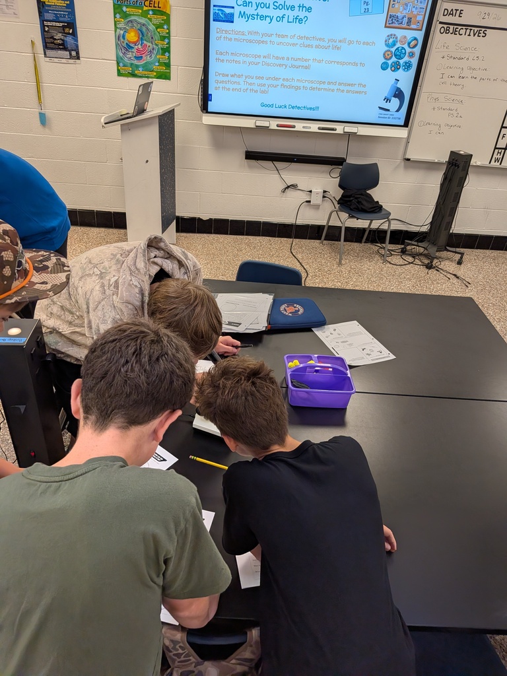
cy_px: 338
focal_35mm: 24
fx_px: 469
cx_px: 254
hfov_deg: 56.8
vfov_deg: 71.6
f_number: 1.7
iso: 84
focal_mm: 4.53
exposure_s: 1/94.9
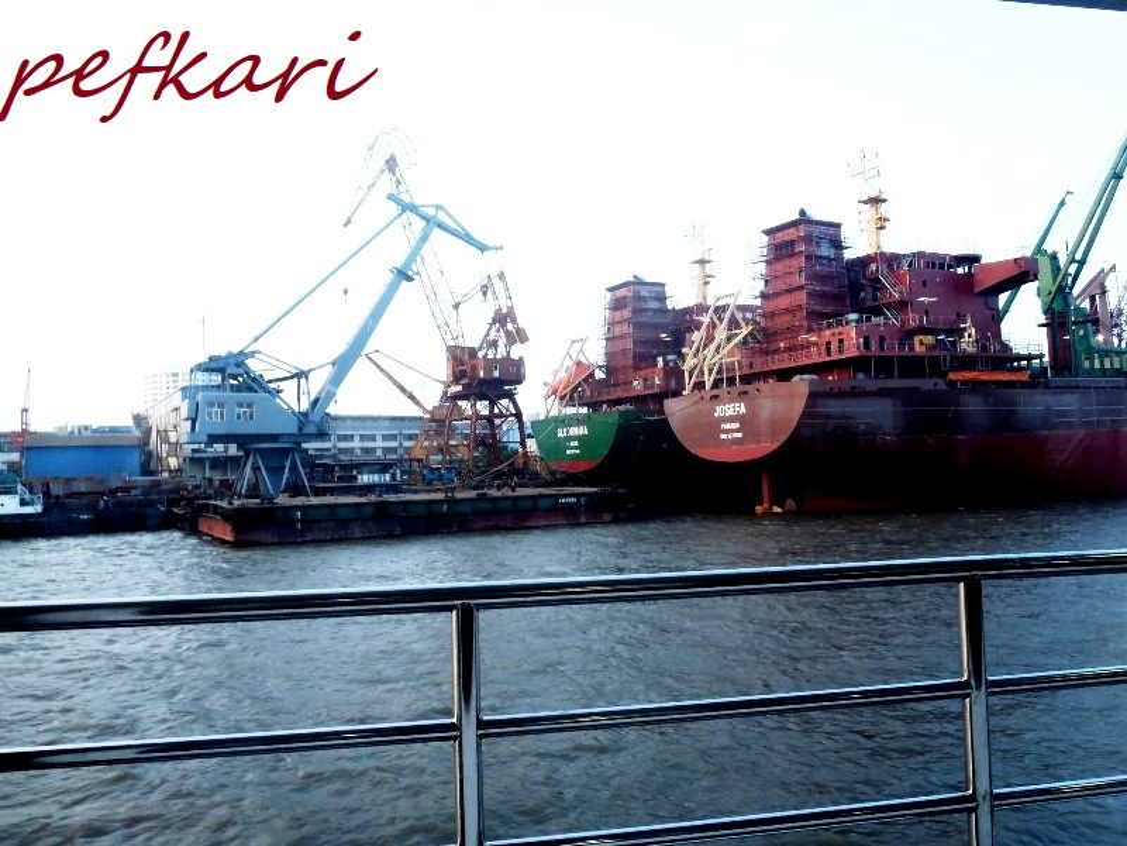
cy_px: 423
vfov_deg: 49.7
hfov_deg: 63.4
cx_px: 564
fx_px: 912
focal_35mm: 28
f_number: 3.5
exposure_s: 1/50
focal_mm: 5
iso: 100
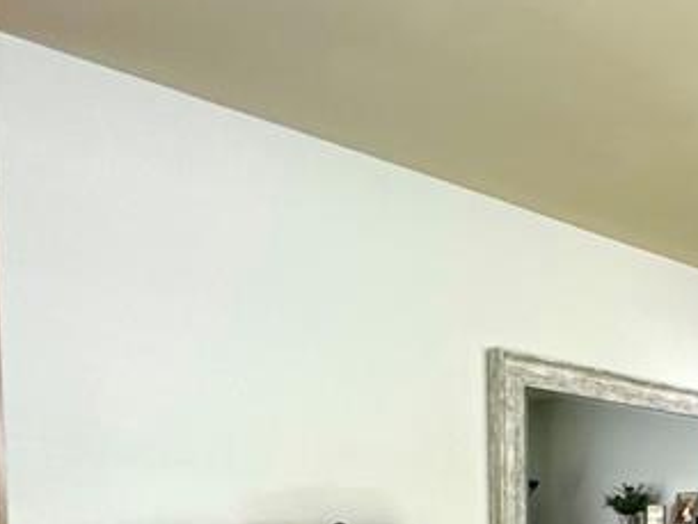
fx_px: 948
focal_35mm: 47
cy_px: 561
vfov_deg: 28.4
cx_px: 1163
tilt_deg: -1.3
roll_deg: +1.6
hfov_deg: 24.7
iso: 250
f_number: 2.2
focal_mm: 2.22
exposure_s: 1/60
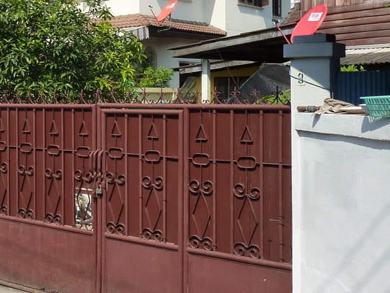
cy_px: 96
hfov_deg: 31.2
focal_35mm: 56
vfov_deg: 26.0
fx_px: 631
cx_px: -20
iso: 125
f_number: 5
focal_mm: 4.1
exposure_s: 1/500
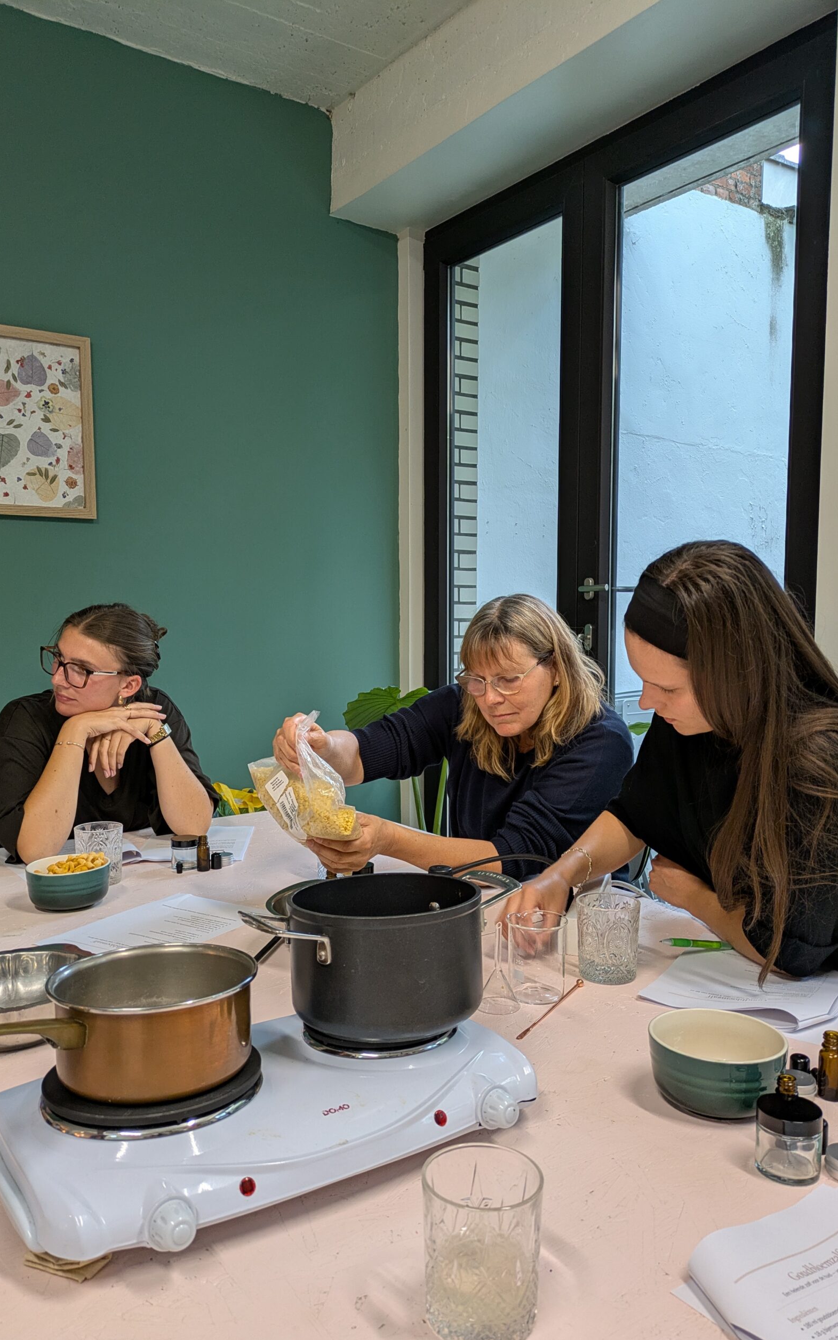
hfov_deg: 46.0
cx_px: 416
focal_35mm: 27
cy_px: 681
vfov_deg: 68.4
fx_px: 987
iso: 84
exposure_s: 1/33.3
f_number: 1.89
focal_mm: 5.43
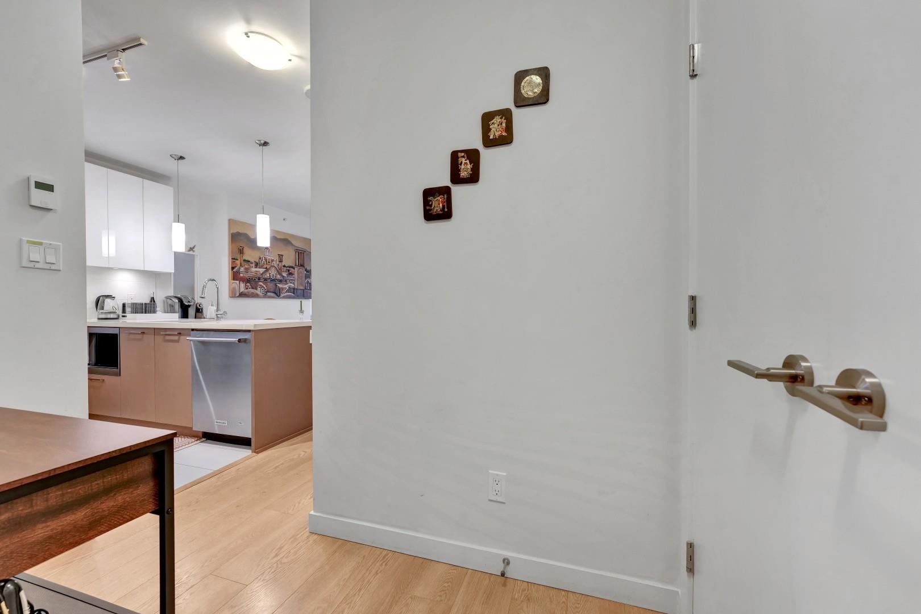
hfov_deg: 104.3
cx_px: 460
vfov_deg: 81.2
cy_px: 307
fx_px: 358
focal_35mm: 14
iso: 400
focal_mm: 14
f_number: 8
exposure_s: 1/5
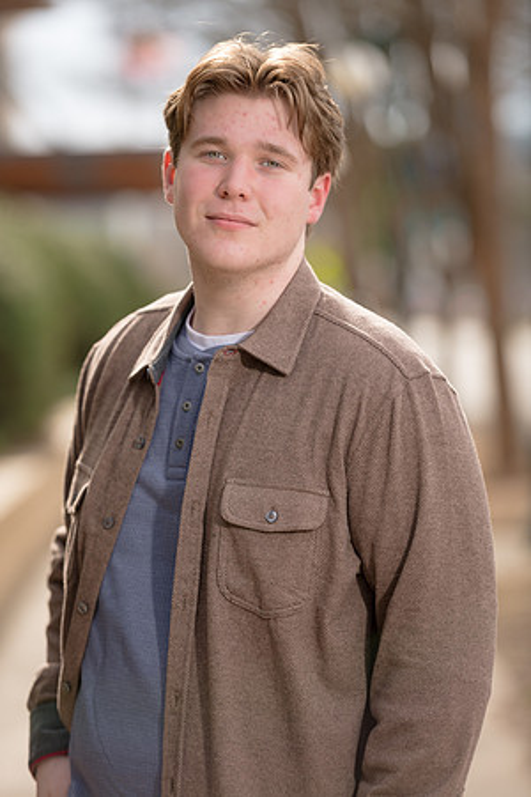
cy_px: 398
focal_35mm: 160
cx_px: 266
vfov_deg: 12.8
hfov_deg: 8.6
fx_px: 3540
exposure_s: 1/250
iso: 80
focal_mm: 160
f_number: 3.2
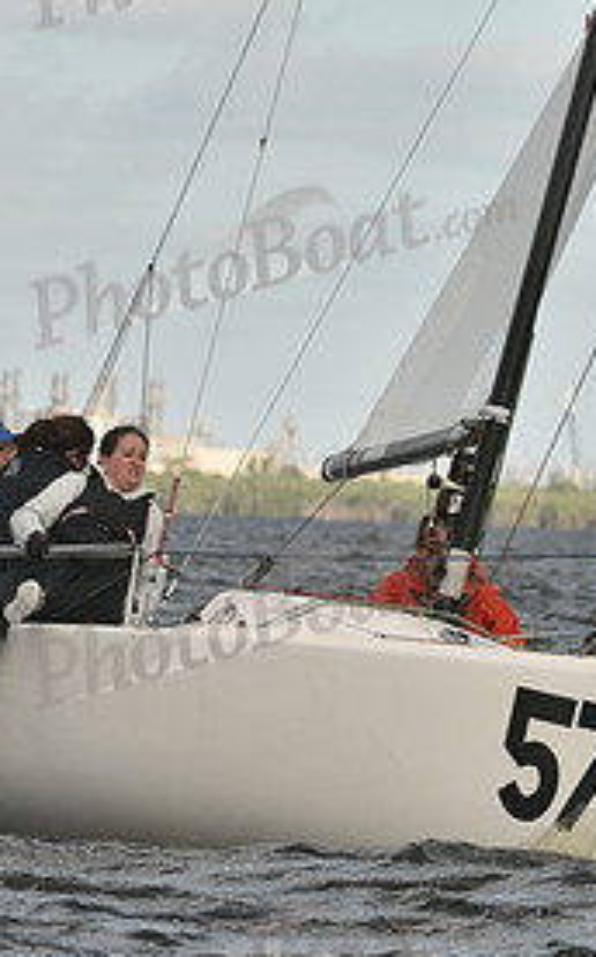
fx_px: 13959
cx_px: 700
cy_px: 390
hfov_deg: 2.4
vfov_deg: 3.9
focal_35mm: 536
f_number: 7.1
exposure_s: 1/1000
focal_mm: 250
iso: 320
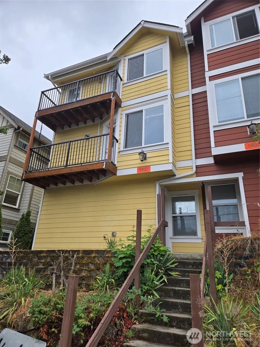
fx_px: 230
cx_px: 130
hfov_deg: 58.9
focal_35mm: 23
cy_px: 174
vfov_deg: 73.9
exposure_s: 1/820
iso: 25
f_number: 1.8
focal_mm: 5.4
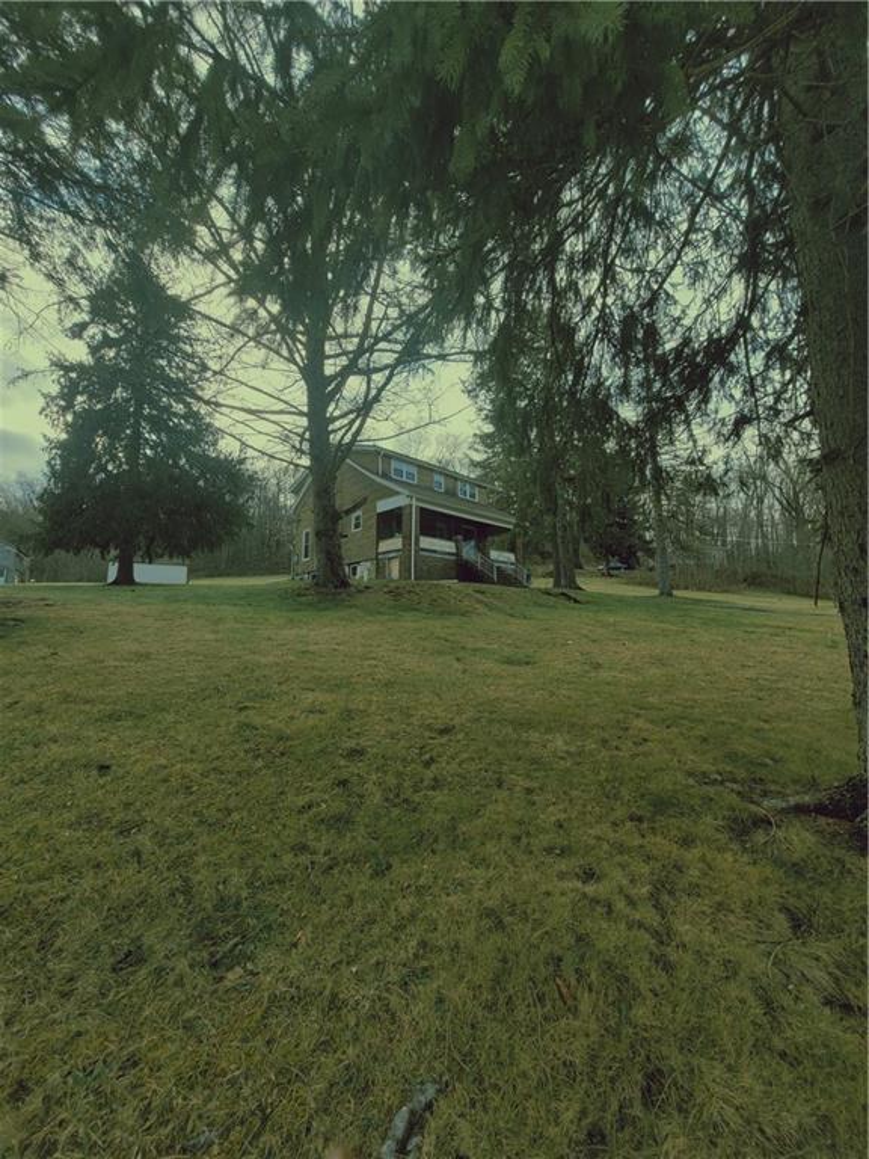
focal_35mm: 13
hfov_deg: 89.9
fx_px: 435
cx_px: 434
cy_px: 580
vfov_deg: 106.2
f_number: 2.2
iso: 40
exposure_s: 1/323
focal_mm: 1.74
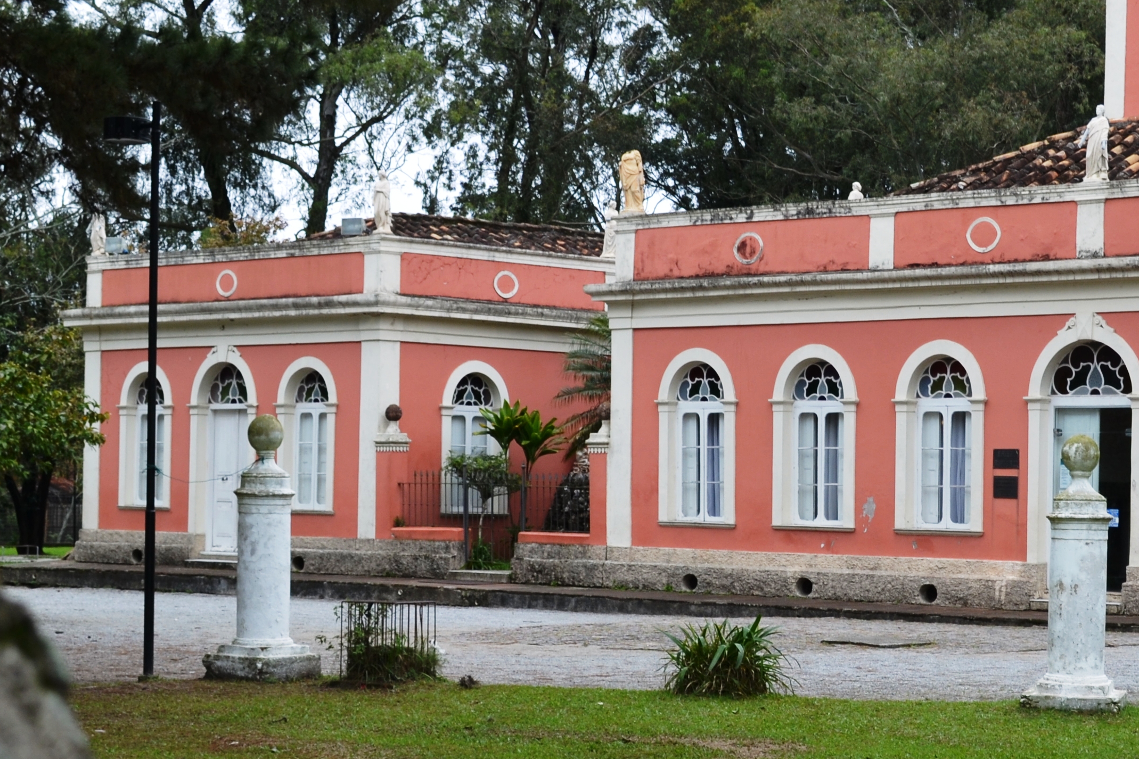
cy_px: 466
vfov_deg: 16.2
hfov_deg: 24.0
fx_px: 2657
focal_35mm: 84
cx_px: 787
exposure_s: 1/125
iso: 100
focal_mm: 26
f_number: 5.6
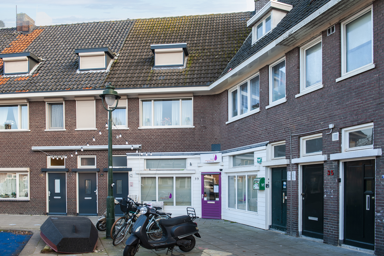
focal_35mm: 29
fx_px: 309
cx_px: 192
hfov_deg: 63.7
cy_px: 128
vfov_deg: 44.9
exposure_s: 1/50
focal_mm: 29
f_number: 5.6
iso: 200
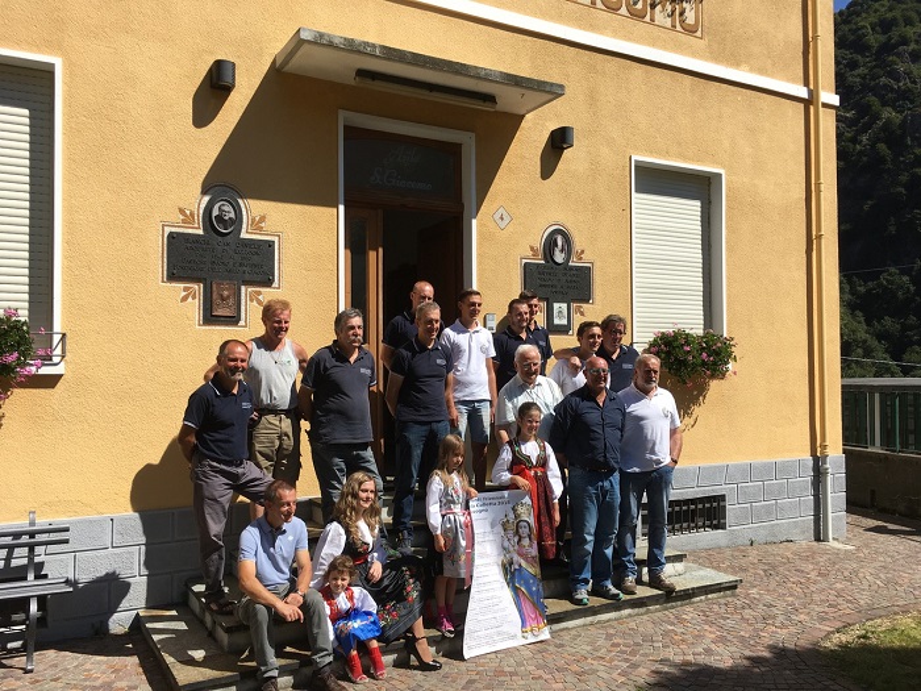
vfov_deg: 48.2
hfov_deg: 61.7
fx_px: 772
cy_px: 346
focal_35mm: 29
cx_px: 460
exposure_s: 1/1923
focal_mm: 4.15
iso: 25
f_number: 2.2
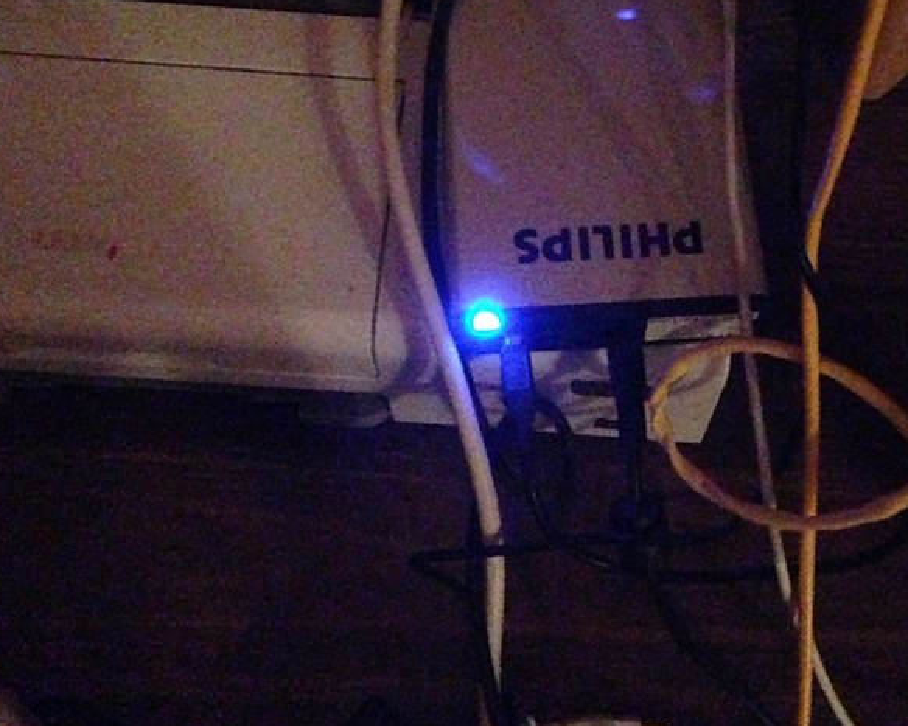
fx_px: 1451
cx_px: 547
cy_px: 246
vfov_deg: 27.9
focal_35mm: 54
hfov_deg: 34.6
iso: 3200
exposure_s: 1/15
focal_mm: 4.13
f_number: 2.4
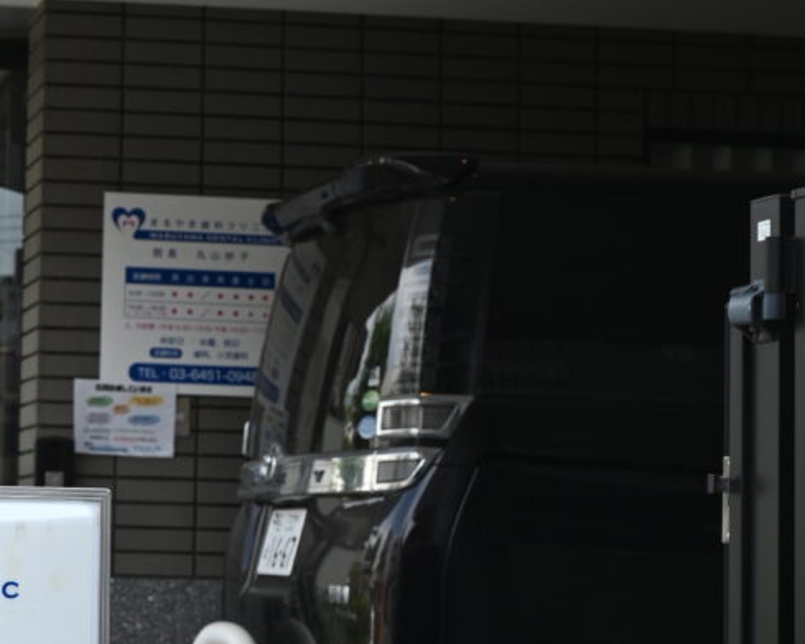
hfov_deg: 23.6
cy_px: 351
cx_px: -66
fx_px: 1810
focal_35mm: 76
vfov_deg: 20.2
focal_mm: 33
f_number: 5.6
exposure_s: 1/250
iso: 125
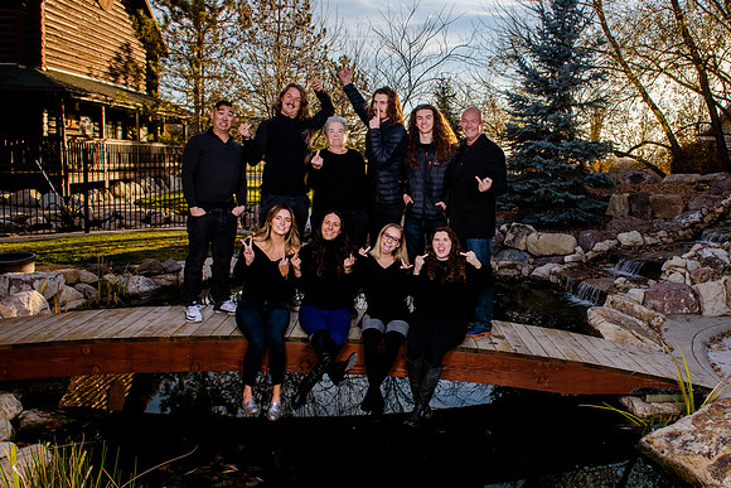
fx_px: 588
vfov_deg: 45.0
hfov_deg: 63.2
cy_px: 239
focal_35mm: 29
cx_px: 435
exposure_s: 1/160
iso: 200
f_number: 8
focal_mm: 24
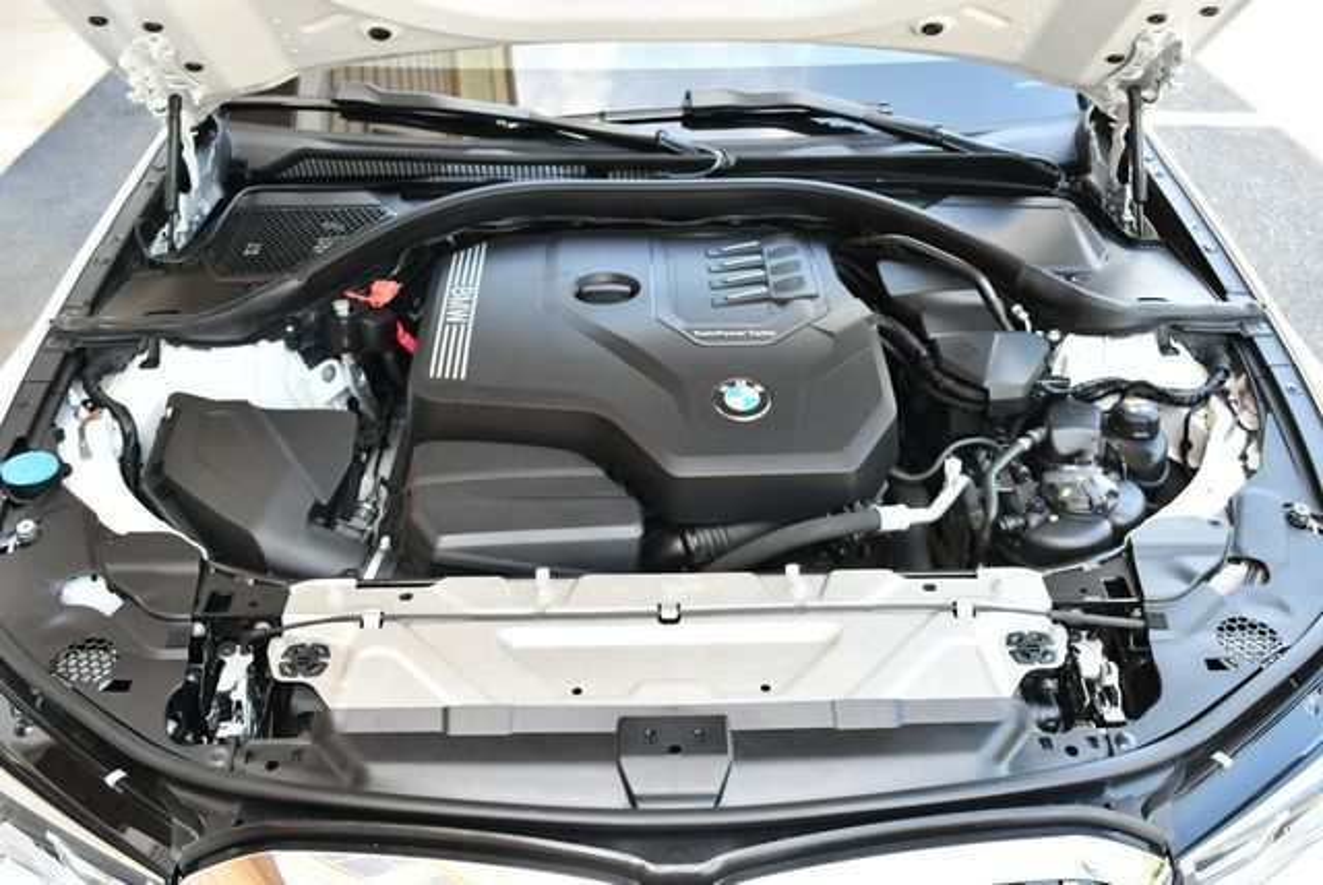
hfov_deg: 53.1
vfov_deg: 36.9
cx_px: 662
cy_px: 442
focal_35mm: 36
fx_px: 1324
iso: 640
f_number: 3.5
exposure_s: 1/250
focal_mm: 18
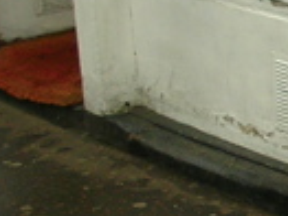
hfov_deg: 10.0
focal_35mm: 186
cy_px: 161
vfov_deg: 8.0
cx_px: 539
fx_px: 1546
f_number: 2.8
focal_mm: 5.8
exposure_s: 1/63.3
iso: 50
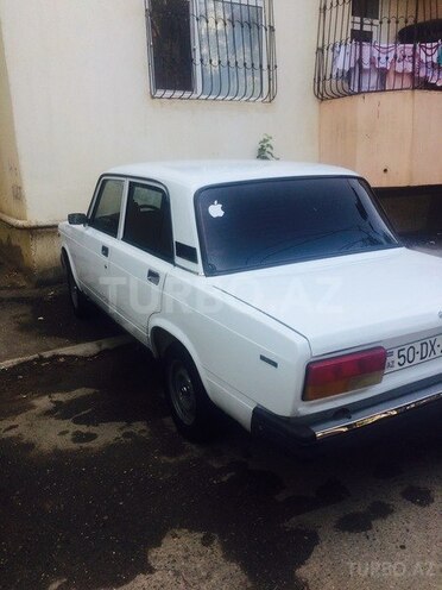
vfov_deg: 61.7
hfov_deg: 48.2
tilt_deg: -15.9
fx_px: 494
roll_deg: +2.9
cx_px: 221
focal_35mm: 29
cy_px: 295
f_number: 2.2
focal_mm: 4.15
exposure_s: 1/351
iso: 32
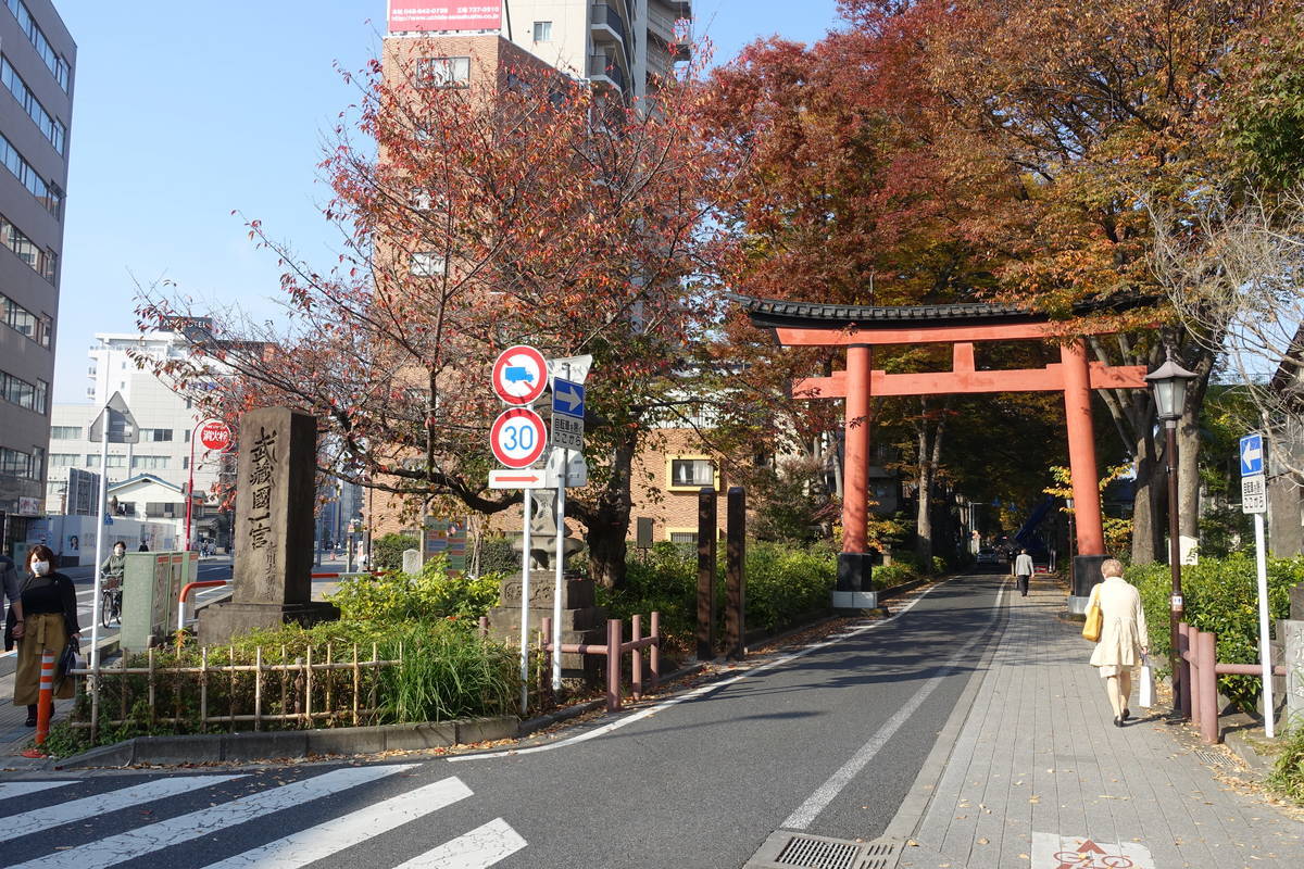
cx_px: 652
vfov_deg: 41.1
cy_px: 434
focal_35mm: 32
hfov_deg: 58.7
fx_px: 1159
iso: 125
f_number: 5.6
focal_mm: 11.69
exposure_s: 1/250
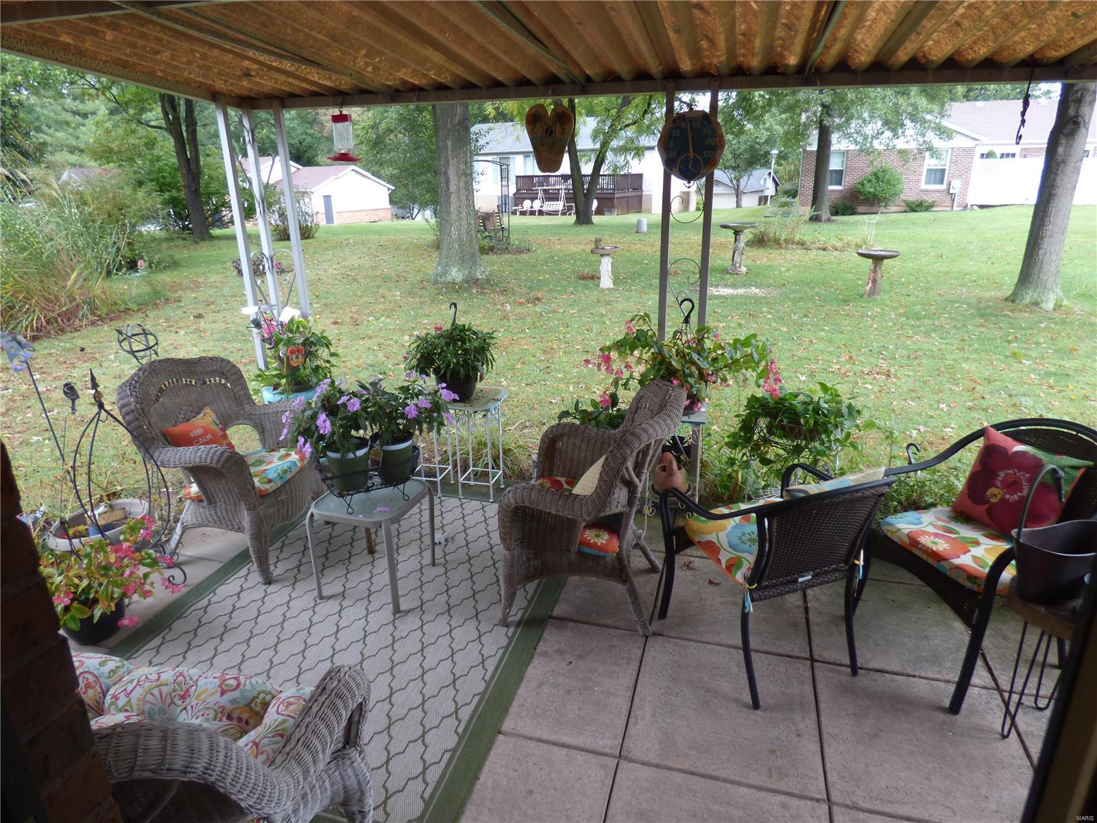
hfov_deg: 81.7
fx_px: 634
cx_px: 548
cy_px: 412
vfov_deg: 66.0
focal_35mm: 20
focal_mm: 3.58
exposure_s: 1/60
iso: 125
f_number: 2.8
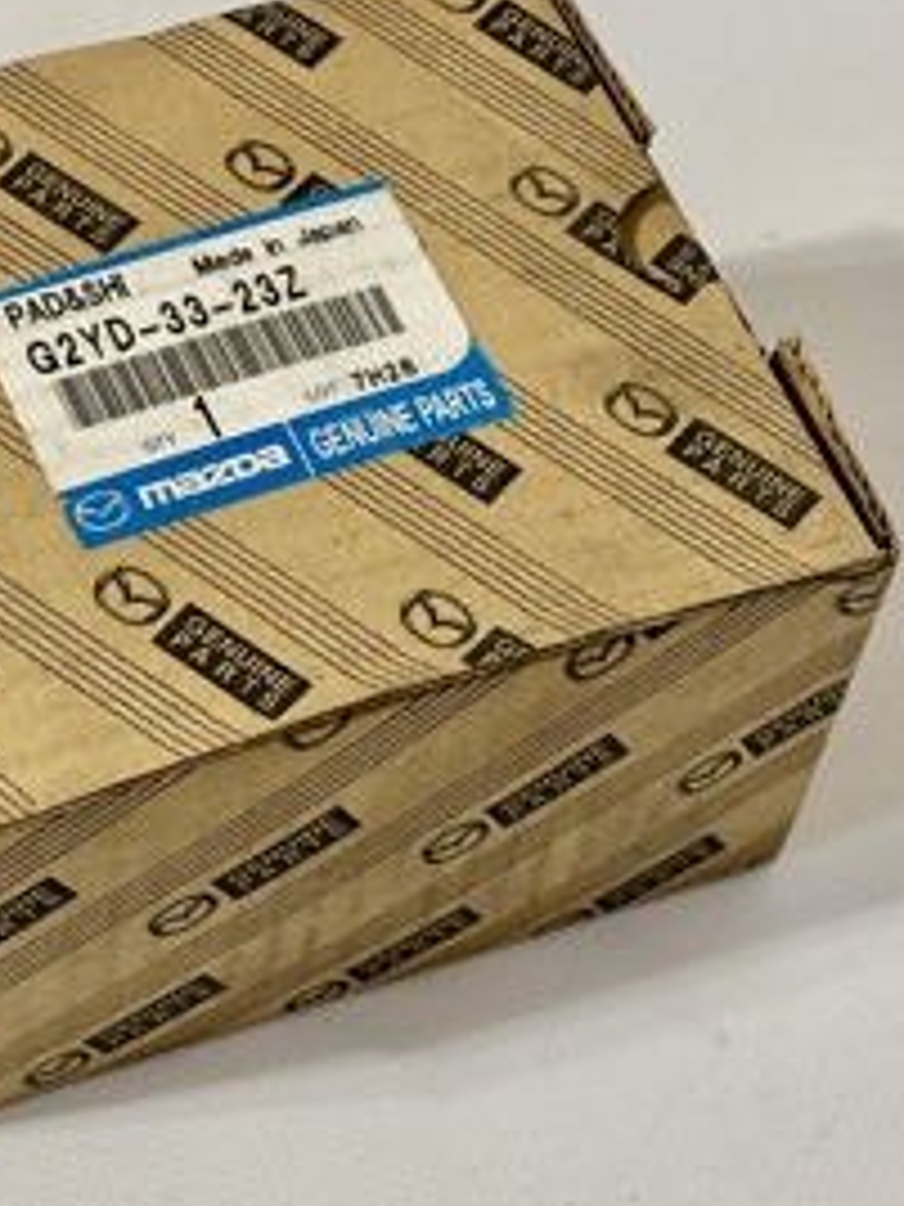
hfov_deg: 15.8
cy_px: 590
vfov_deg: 21.1
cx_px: 236
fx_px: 3238
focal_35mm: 93
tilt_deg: -52.1
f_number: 1.6
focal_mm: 5.96
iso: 160
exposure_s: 1/33
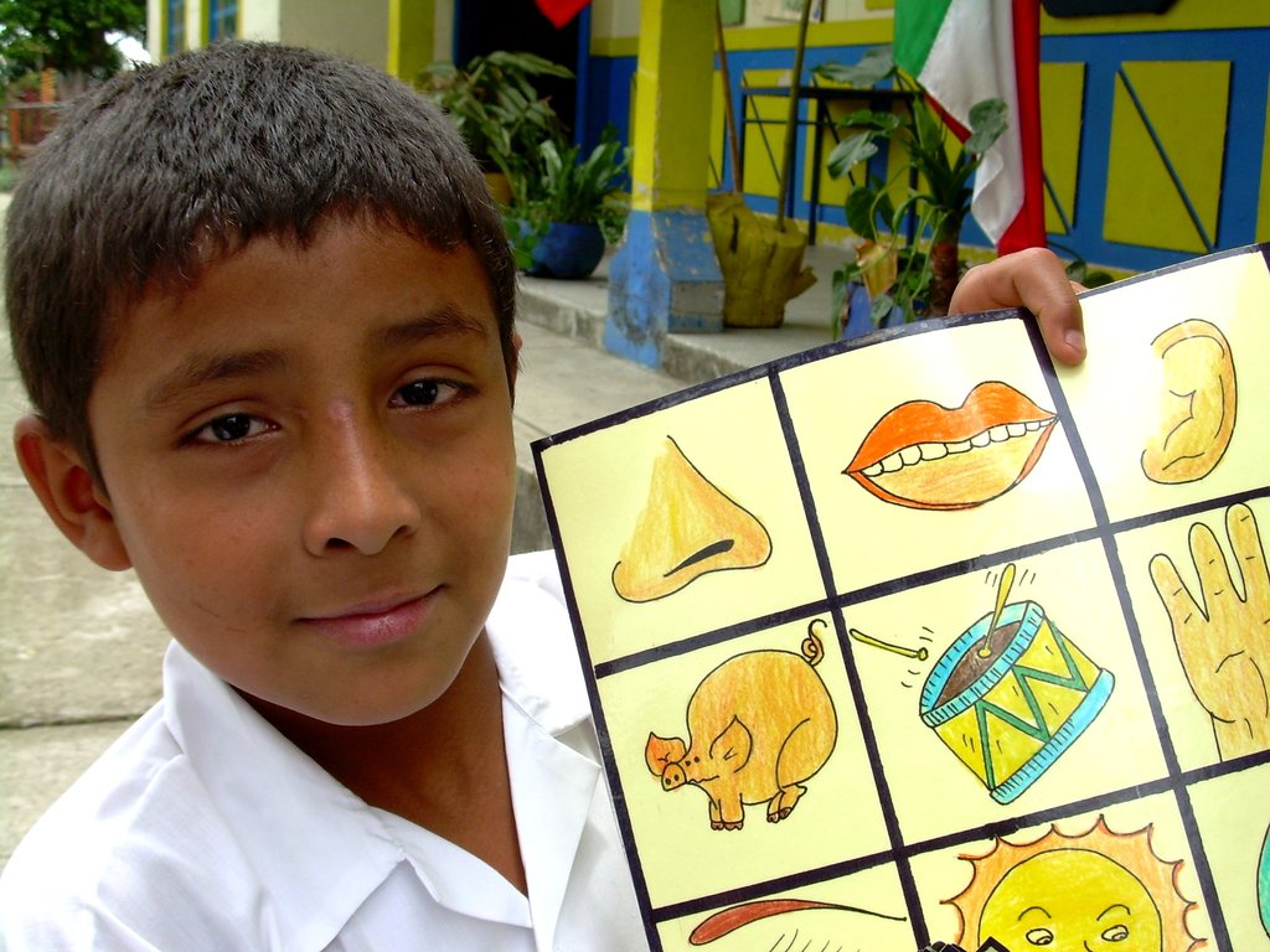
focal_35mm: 50
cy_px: 476
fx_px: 1834
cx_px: 635
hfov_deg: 38.2
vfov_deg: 29.1
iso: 50
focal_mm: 8.3
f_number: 5.1
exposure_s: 1/149
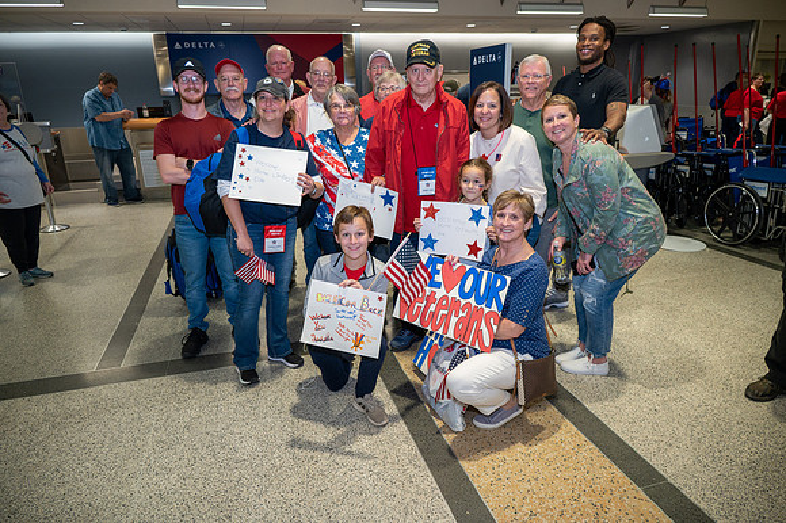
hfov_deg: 73.8
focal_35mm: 24
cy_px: 262
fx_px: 524
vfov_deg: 53.1
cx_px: 393
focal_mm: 24
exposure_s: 1/50
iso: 720
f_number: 4.5
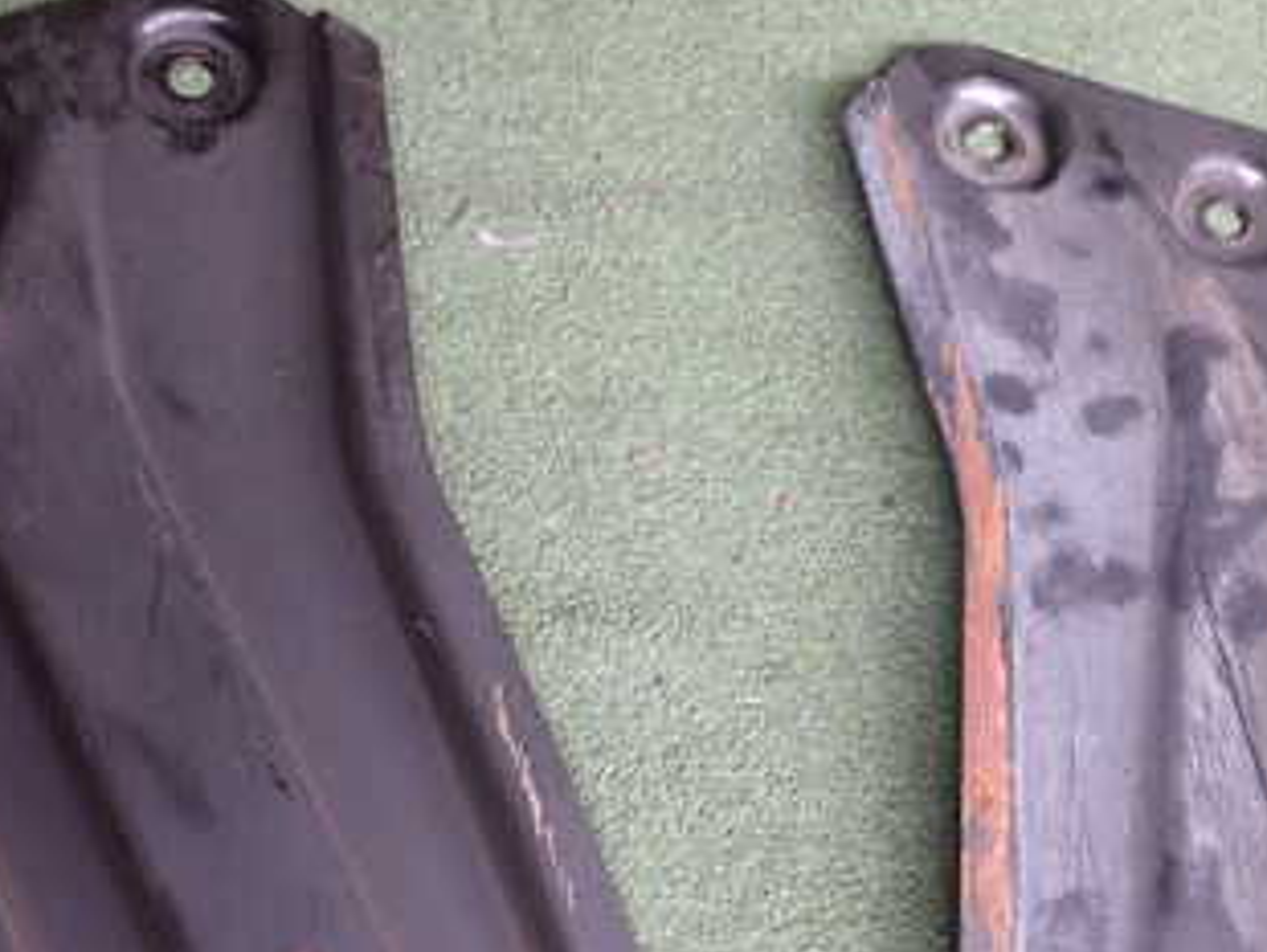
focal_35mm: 58
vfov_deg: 25.1
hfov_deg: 33.2
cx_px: 650
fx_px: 2125
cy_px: 674
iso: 200
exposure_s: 1/80
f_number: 2.3
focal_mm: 5.4
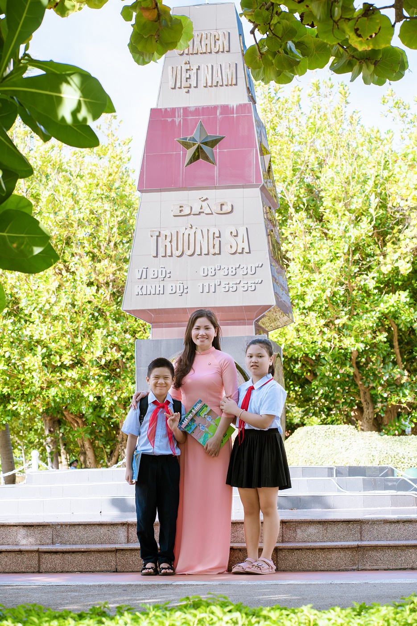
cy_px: 313
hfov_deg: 16.1
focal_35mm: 85
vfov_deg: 23.9
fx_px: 1476
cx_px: 208
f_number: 6.3
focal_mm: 85
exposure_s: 1/250
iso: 200
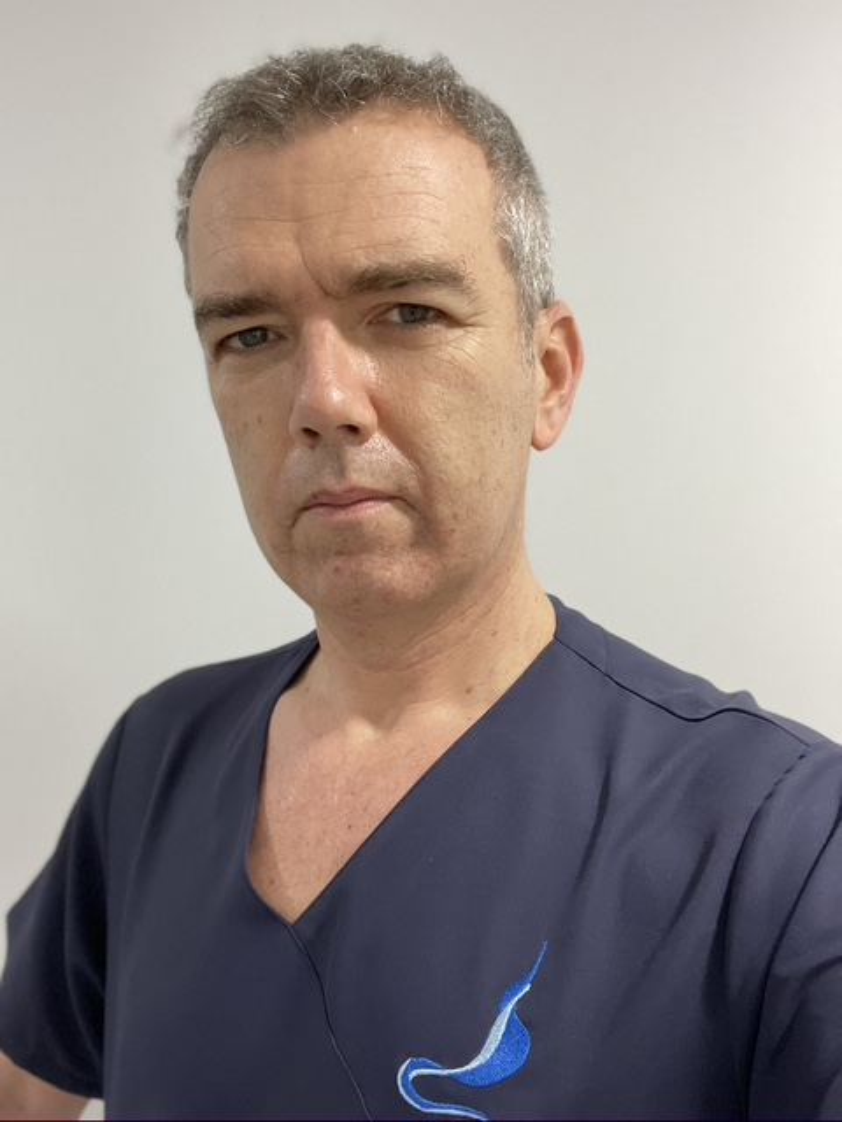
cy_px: 561
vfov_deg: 60.0
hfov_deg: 46.8
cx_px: 421
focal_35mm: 30
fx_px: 973
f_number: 2.2
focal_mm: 2.71
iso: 320
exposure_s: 1/60
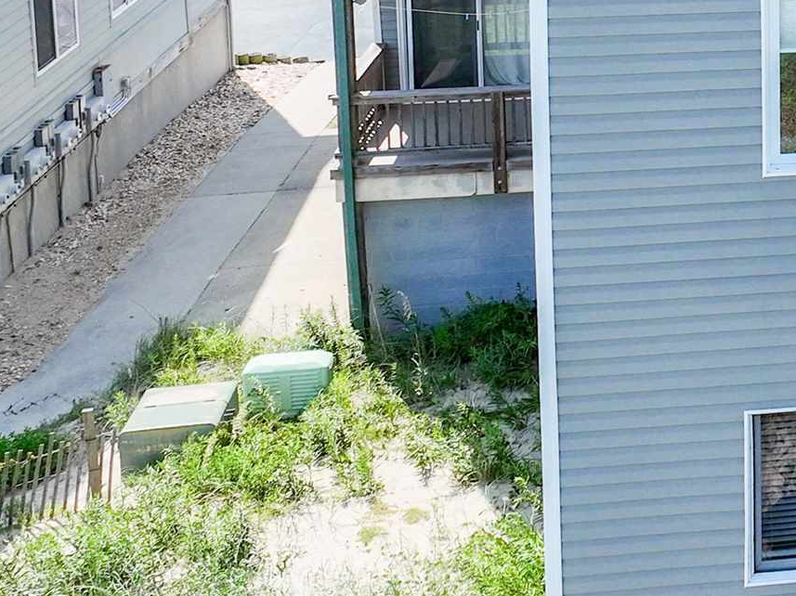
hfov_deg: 20.0
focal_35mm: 86
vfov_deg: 17.0
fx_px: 1977
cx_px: 1154
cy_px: 80
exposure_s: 1/3200
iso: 300
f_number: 2.8
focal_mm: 12.29
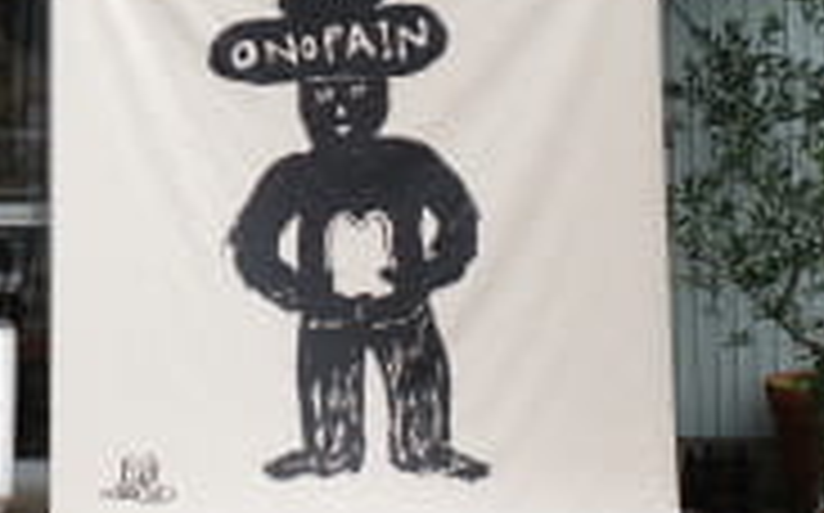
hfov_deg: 17.4
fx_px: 2580
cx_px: -117
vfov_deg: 11.0
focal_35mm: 115
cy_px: -225
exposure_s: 1/320
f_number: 4
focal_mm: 18.3
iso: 100
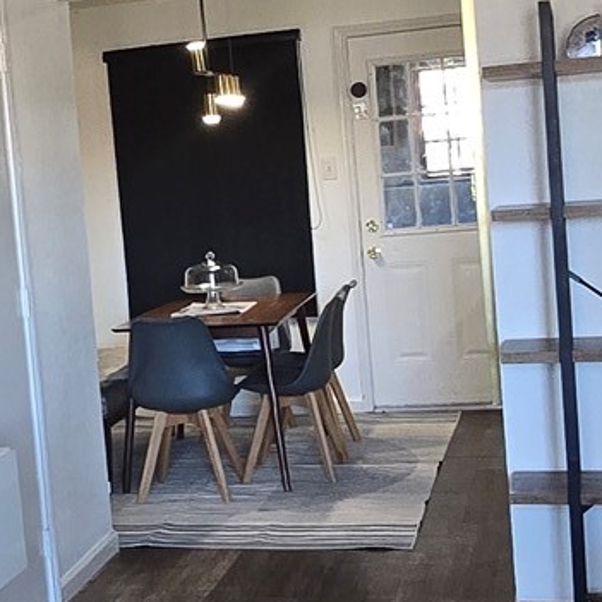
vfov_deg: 25.7
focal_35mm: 67
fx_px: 1318
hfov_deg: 25.1
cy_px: 285
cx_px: 93
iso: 400
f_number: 2.2
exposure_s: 1/60
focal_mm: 2.2
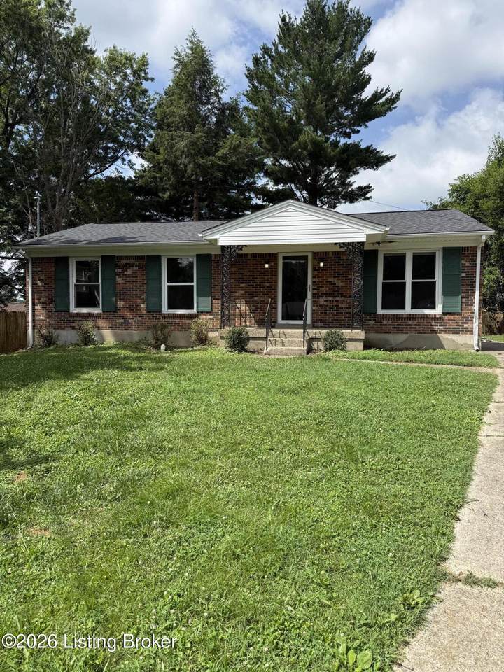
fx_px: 466
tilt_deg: -1.6
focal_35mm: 24
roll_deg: -1.0
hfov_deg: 56.8
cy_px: 336
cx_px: 252
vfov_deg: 71.6
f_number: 1.78
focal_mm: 6.76
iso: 80
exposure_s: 1/3021
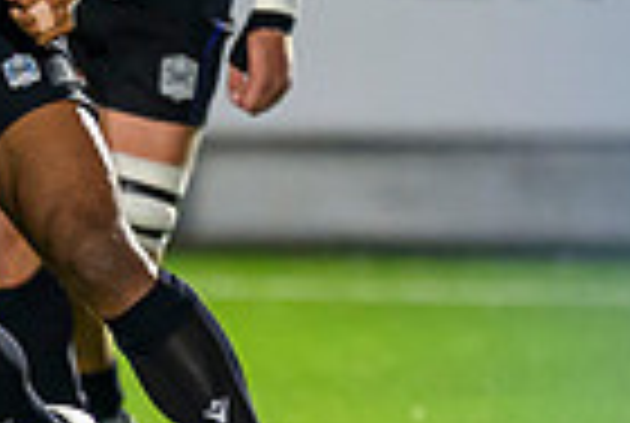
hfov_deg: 0.7
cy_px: 253
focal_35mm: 3071
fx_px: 53857
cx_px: -342
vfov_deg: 0.5
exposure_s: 1/1250
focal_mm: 400
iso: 4000
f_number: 3.2
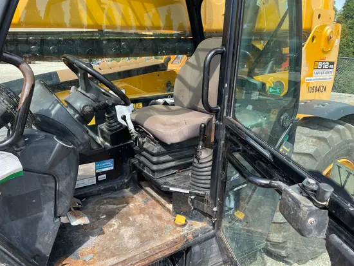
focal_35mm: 26
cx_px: 177
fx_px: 266
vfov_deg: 53.1
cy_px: 133
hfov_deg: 67.3
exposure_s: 1/1125
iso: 50
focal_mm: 4.2
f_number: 1.6
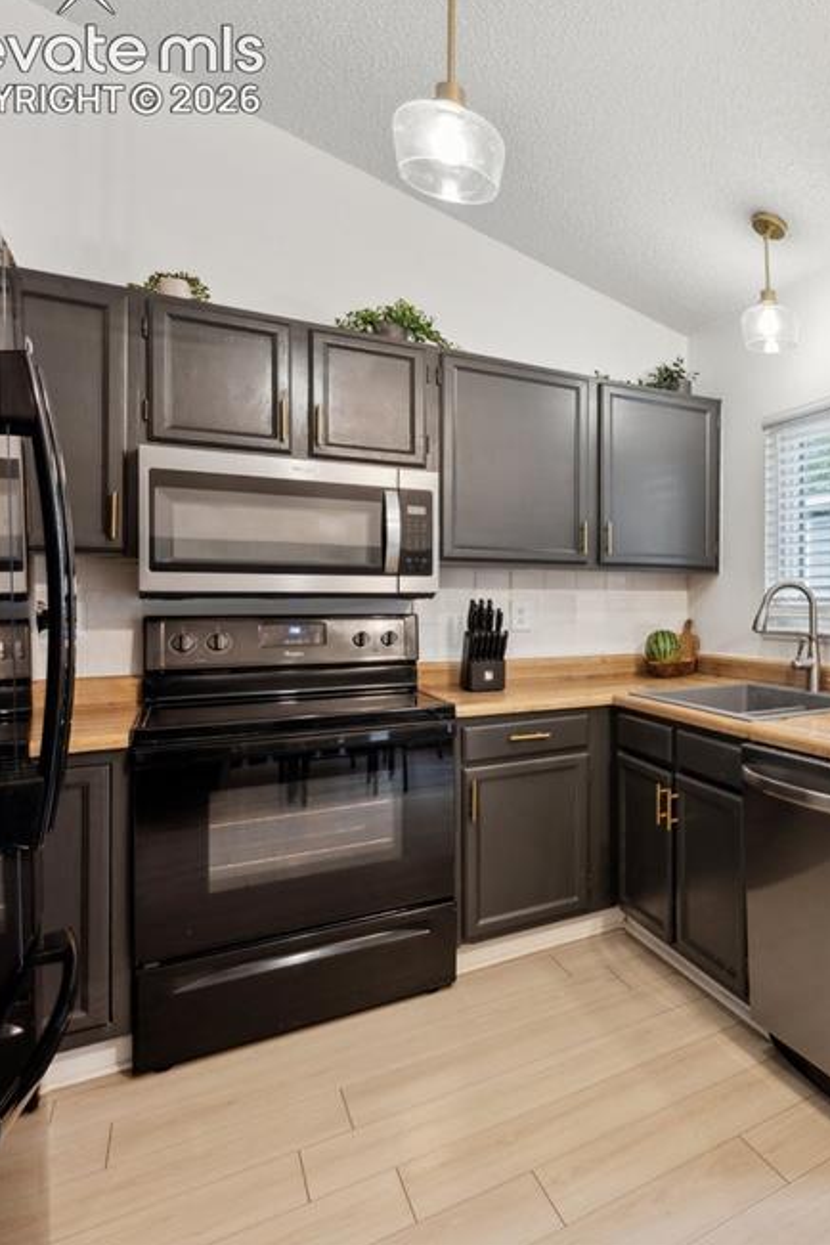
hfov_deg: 44.9
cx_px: 870
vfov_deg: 76.6
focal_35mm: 23
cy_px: 597
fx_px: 788
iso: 100
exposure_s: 1/1.25
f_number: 9
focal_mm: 14.5
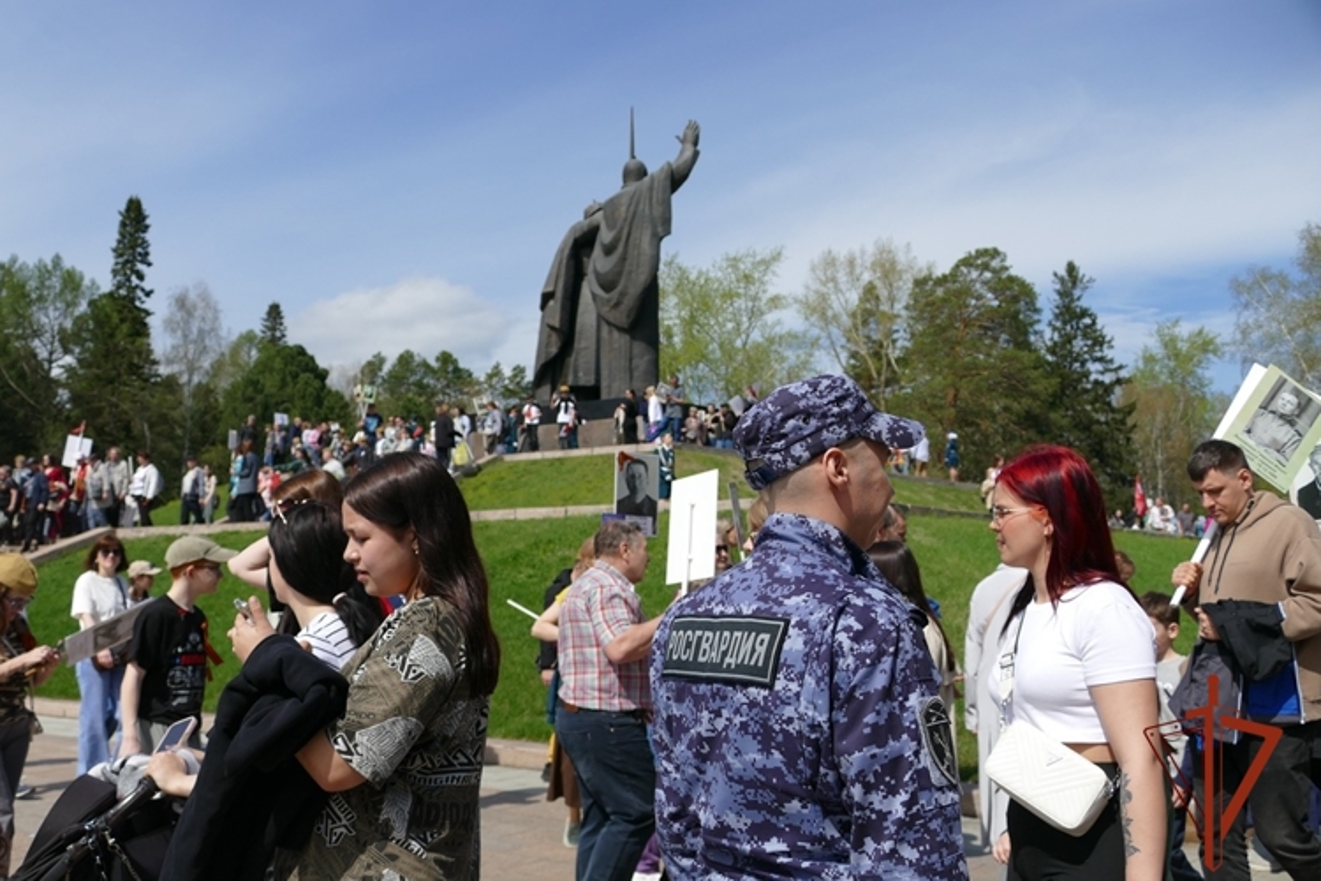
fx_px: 1358
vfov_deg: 35.9
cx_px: 660
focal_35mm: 37
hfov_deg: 51.9
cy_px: 440
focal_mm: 13.43
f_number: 3.1
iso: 125
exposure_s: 1/2500
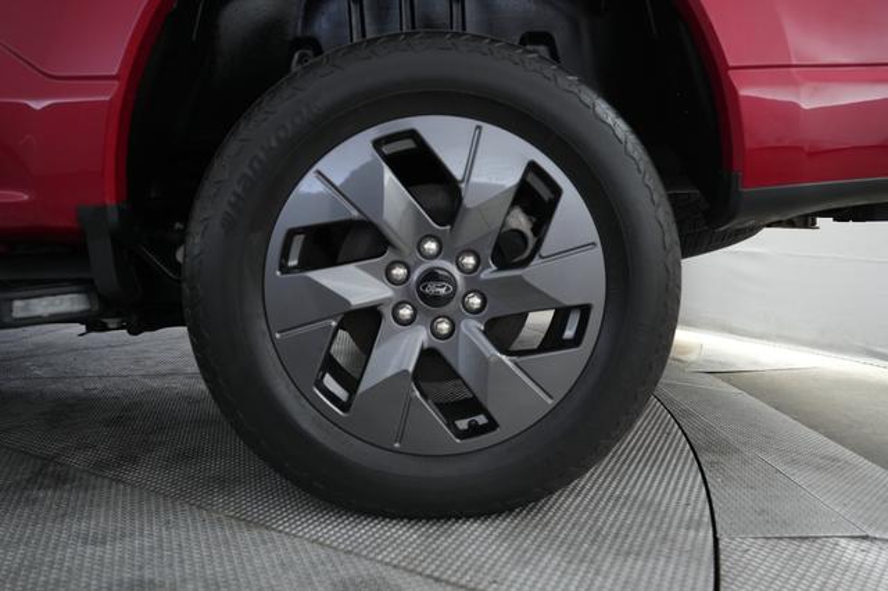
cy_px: 296
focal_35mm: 25
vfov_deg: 51.2
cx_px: 444
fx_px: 616
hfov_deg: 71.5
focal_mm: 25
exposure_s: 1/160
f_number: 2.8
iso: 3200
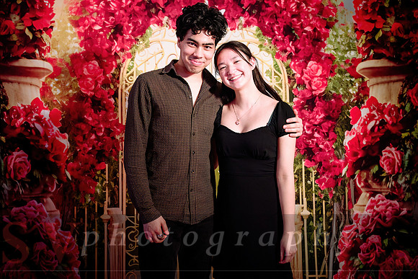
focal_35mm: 35
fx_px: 406
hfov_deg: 54.4
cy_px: 140
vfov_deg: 37.9
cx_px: 209
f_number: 3.2
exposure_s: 1/125
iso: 1250
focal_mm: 35
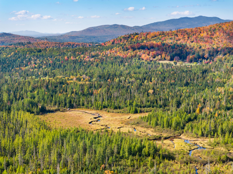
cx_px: 116
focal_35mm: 70
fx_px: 471
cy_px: 87
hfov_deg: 27.8
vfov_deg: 21.0
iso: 100
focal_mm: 19.35
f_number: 2.8
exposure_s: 1/400
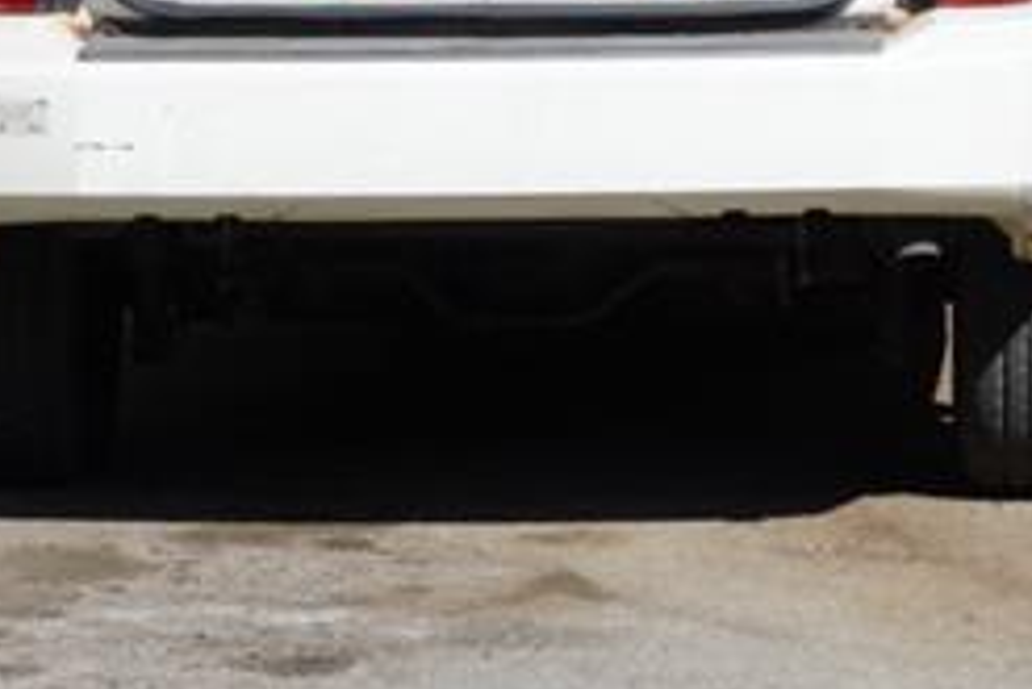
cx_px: 1103
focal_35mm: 267
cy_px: -605
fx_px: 7660
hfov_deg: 7.7
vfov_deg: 5.1
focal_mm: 43
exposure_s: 1/640
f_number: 5
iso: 100
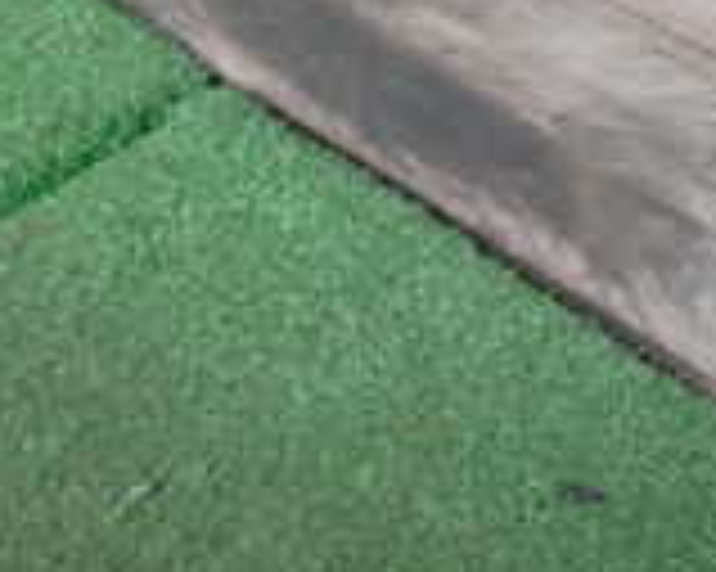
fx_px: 1948
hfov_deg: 18.1
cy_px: 815
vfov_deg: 15.6
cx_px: -423
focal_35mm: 92
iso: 100
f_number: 2
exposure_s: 1/80
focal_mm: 4.5
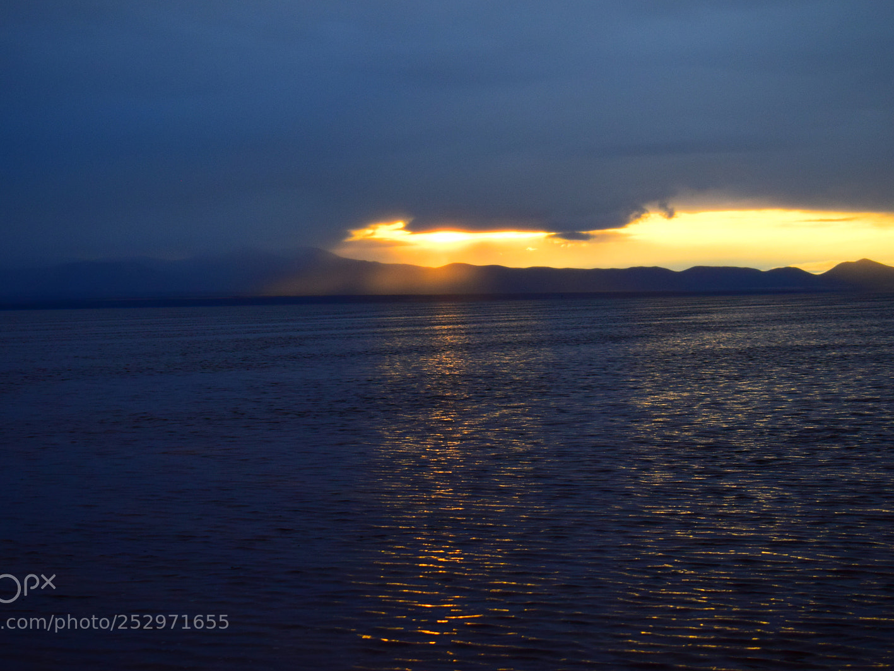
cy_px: 335
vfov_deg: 16.5
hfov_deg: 21.9
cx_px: 404
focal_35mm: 90
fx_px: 2313
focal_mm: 55
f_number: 6.3
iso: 400
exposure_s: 1/160
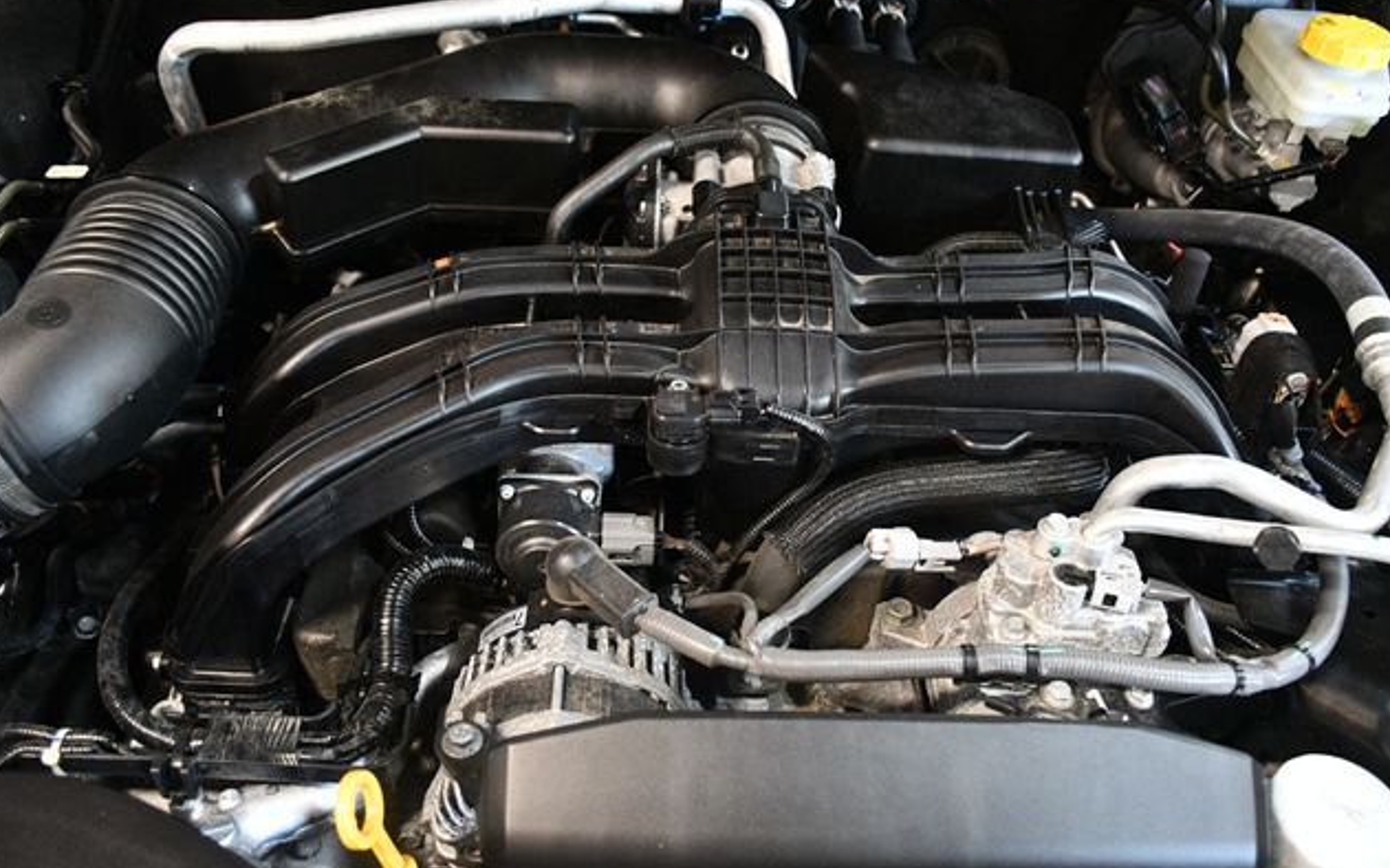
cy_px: 436
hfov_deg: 61.2
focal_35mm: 31
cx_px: 692
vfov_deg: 40.6
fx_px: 1174
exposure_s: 1/60
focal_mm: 20
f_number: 3.5
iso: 4500
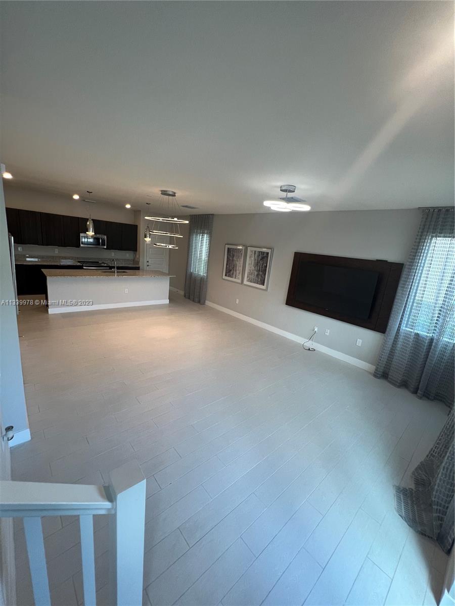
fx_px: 228
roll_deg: -6.1
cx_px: 228
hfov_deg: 89.9
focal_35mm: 13
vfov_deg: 106.2
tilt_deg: -13.0
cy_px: 303
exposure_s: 1/120
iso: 125
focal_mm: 1.57
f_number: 1.8
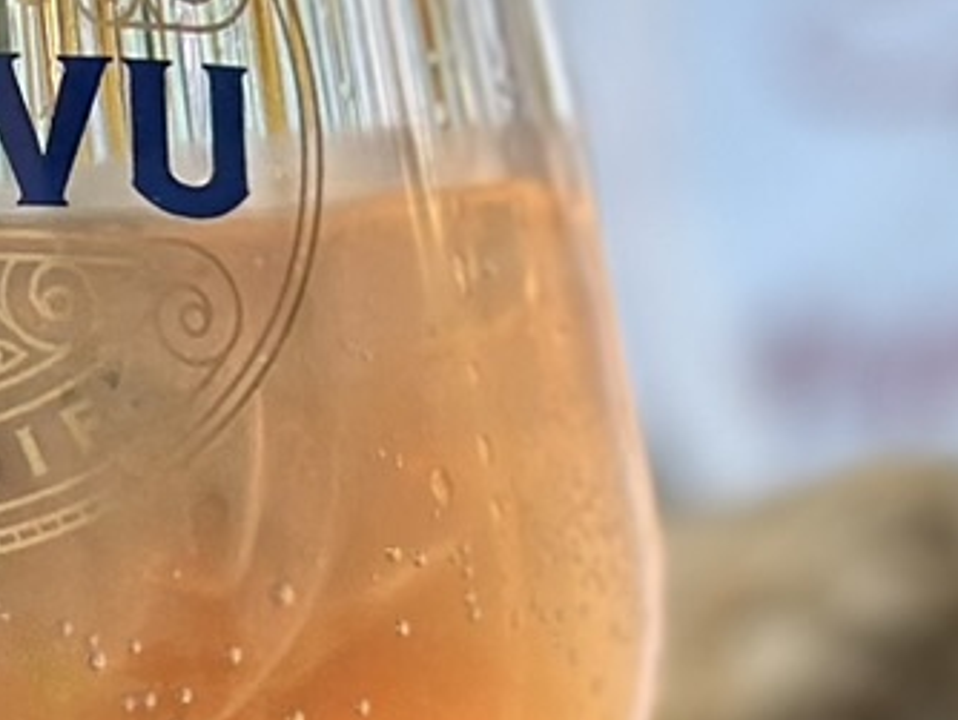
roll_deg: +1.2
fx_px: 8142
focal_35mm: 294
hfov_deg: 6.4
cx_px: -1486
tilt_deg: -4.2
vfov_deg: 5.1
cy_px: 637
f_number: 1.78
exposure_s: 1/144
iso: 64
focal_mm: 6.86
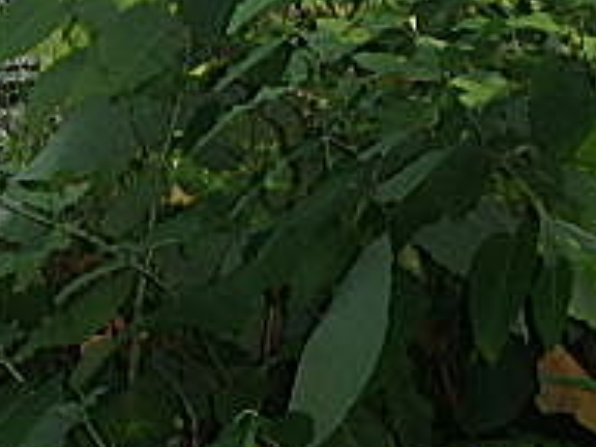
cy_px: -127
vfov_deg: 19.4
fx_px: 1205
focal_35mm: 70
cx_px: -16
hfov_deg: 26.2
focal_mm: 3.7
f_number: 3.5
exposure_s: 1/640
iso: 125
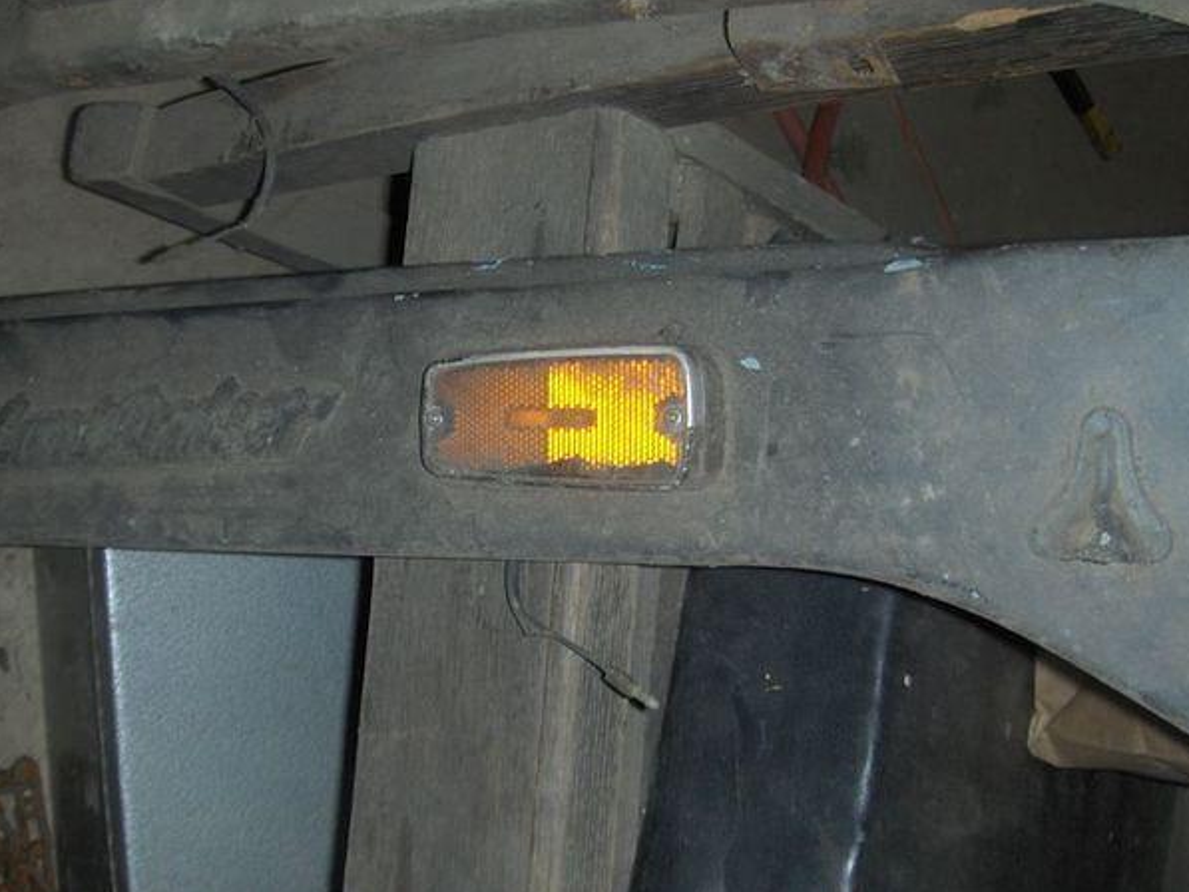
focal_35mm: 44
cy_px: 440
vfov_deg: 32.9
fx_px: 1512
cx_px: 566
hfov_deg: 42.9
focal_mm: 6.5
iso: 100
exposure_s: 1/60
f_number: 3.5
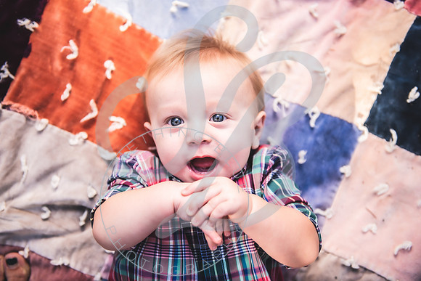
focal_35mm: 48
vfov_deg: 28.1
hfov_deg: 41.1
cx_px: 210
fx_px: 561
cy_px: 140
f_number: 2.8
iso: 100
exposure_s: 1/200
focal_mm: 48
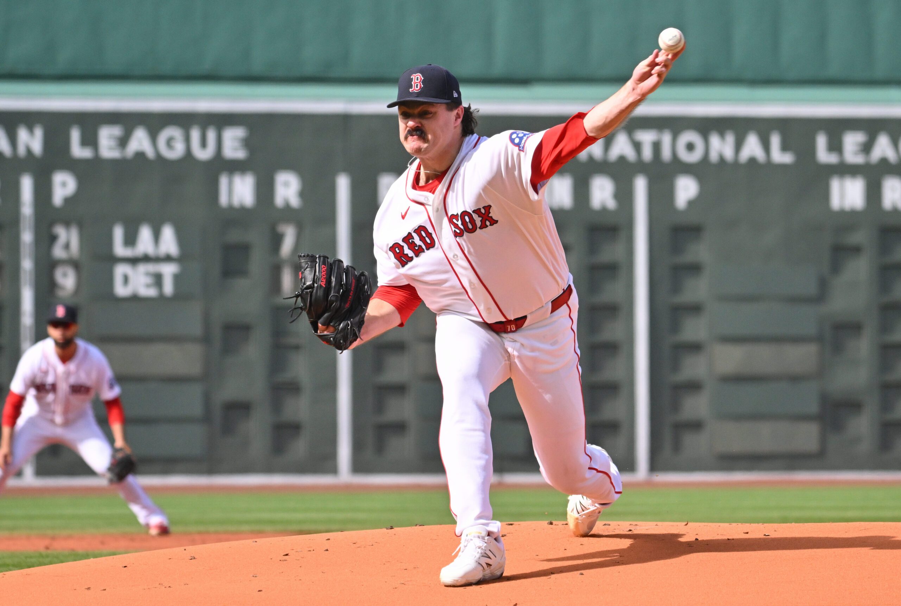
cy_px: 303
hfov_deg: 7.6
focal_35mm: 270
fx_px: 6774
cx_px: 450
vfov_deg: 5.1
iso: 1400
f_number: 6.3
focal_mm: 270
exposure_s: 1/3200
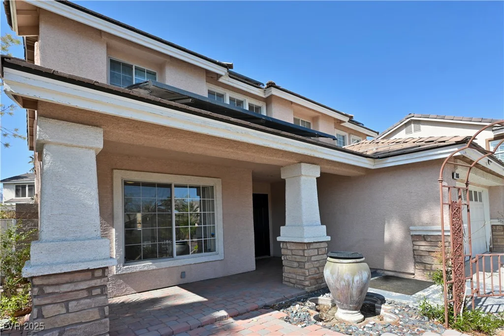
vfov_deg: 67.4
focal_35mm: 18
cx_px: 252
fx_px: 252
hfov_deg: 90.0
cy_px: 168
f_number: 6.3
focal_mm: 12
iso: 100
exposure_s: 1/160
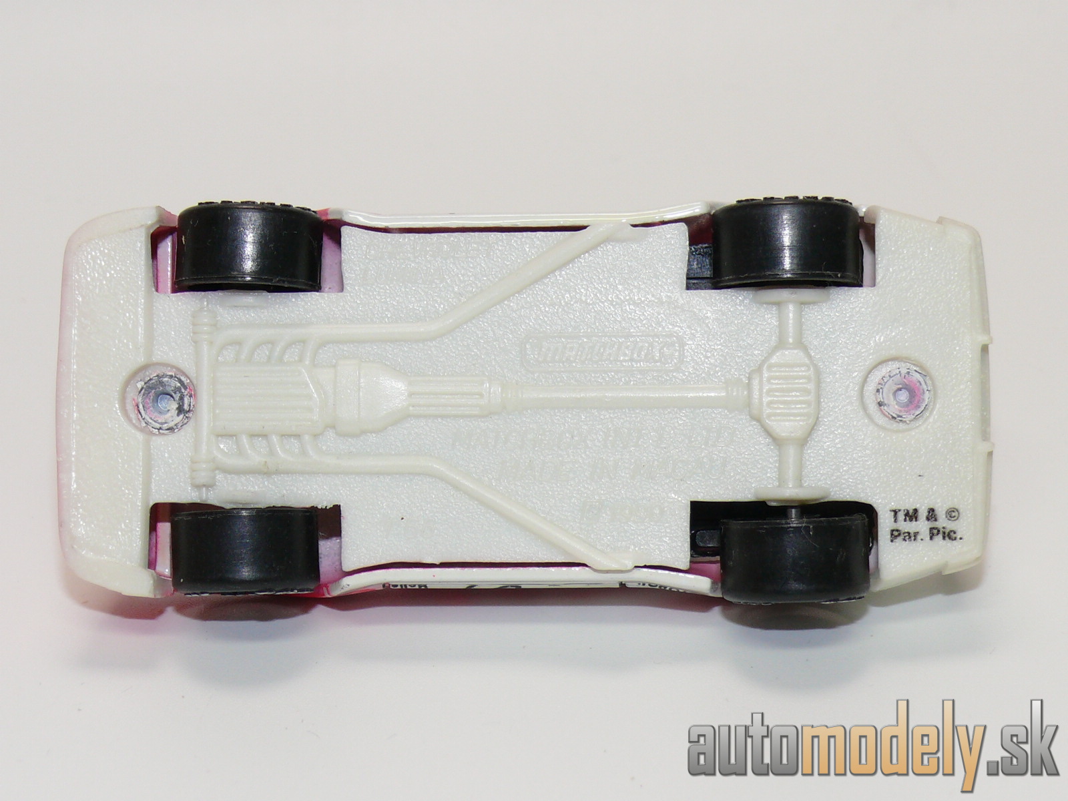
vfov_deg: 14.1
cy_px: 400
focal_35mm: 105
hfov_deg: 18.7
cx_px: 534
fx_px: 3240
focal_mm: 13.7
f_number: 4
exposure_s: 1/30
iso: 100
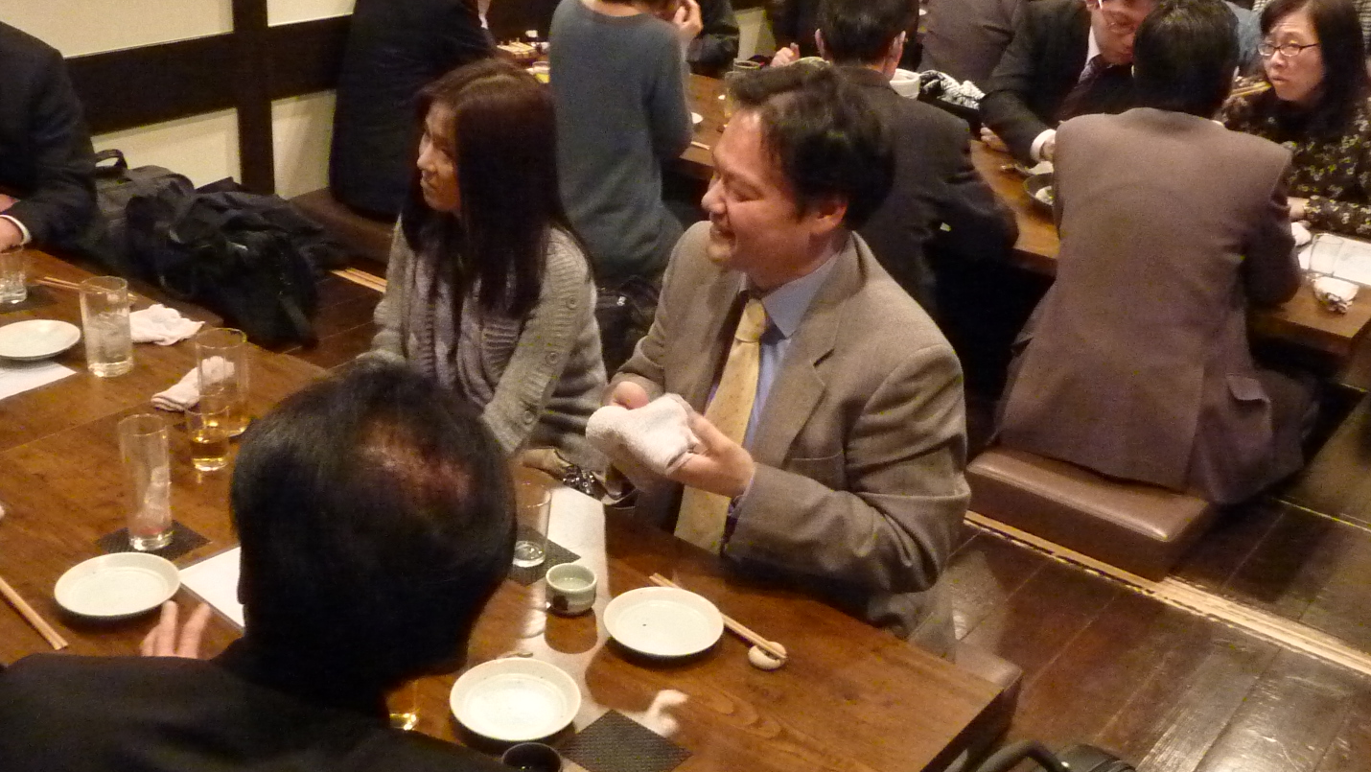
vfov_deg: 30.4
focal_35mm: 39
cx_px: 652
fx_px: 1418
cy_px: 359
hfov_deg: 51.6
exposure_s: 1/15
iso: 800
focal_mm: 4.1
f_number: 3.3
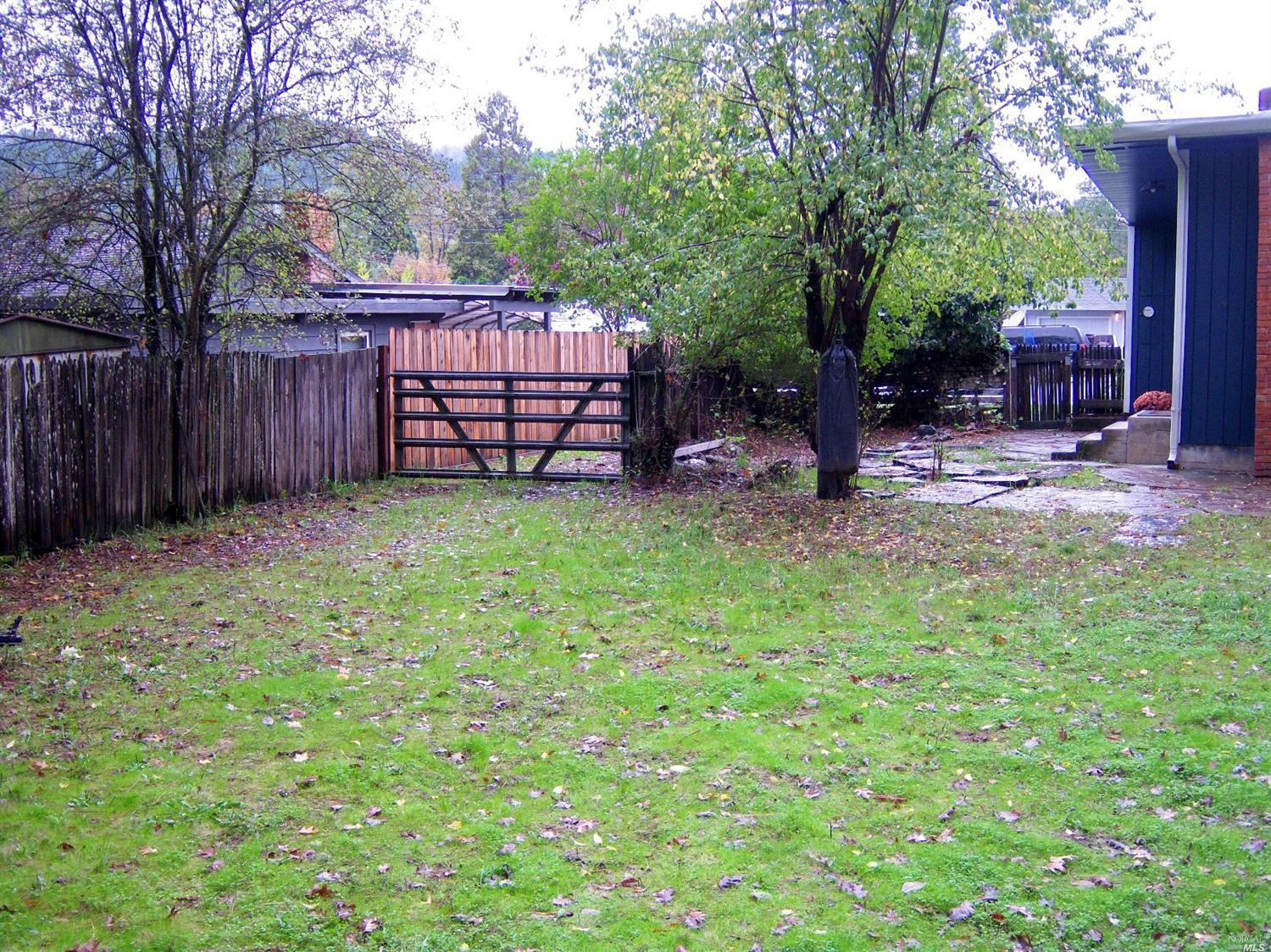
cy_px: 476
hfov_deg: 51.4
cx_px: 636
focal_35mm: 36
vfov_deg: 39.6
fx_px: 1321
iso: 80
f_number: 2.8
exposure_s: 1/60
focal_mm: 7.5
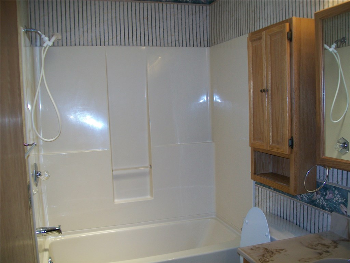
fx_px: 344
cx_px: 175
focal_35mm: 34
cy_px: 132
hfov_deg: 54.0
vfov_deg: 41.8
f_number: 2.7
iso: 64
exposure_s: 1/60
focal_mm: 6.1
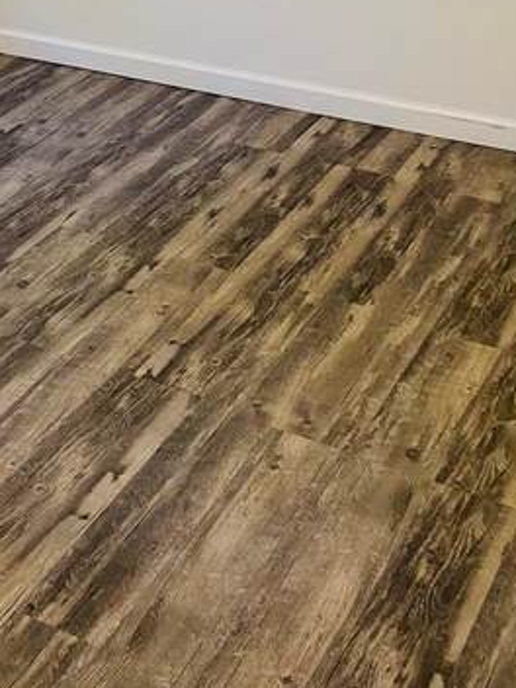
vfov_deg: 25.5
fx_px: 1411
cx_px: -80
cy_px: -55
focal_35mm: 71
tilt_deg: -14.6
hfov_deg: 19.7
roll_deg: +0.6
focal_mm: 4.25
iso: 125
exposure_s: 1/60
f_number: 1.8
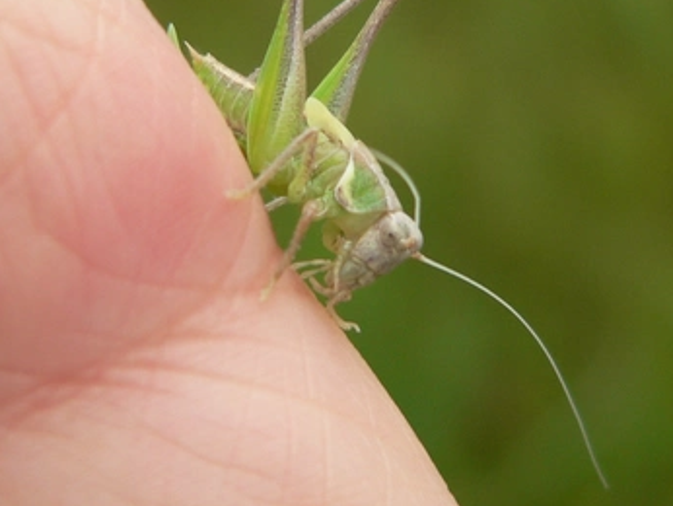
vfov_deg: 11.0
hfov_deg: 14.6
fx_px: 2626
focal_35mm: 135
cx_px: 346
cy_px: 134
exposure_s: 1/50
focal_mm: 12.1
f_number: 2.8
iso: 100
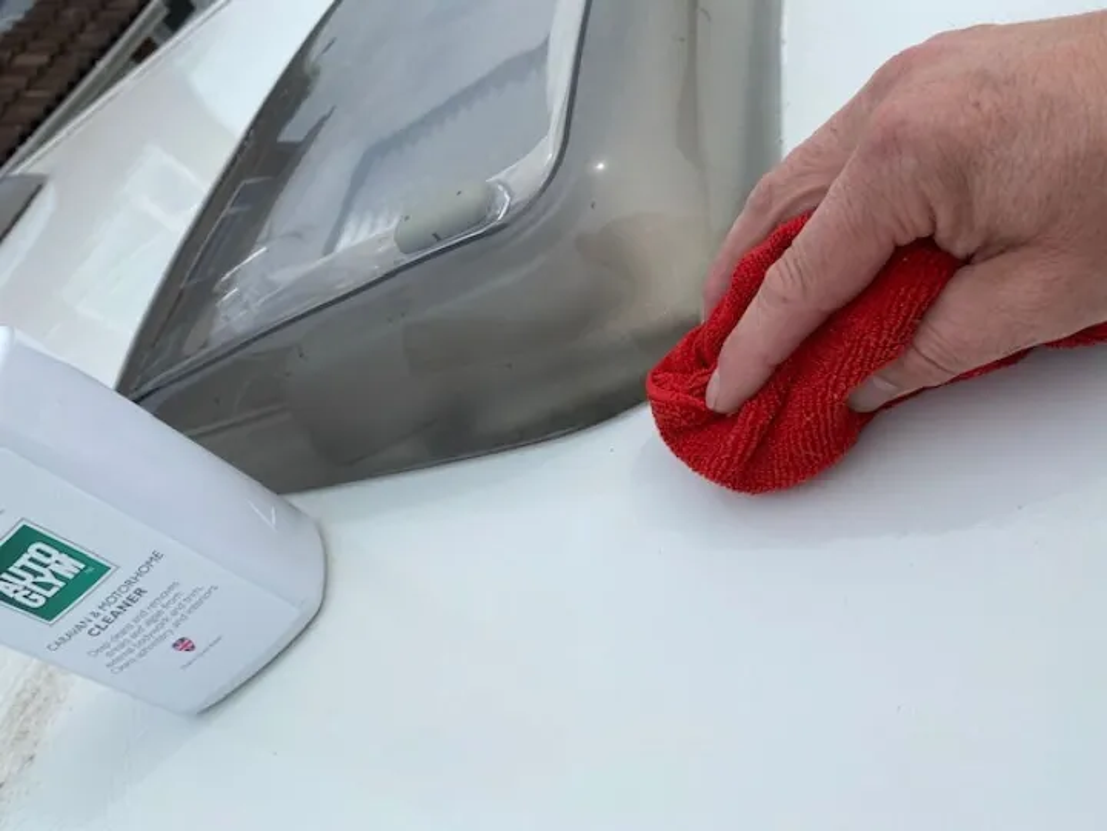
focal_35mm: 26
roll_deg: +38.8
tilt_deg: -37.8
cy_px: 416
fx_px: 831
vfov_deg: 53.1
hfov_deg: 67.3
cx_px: 554
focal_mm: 4.25
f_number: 1.8
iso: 32
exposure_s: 1/4808
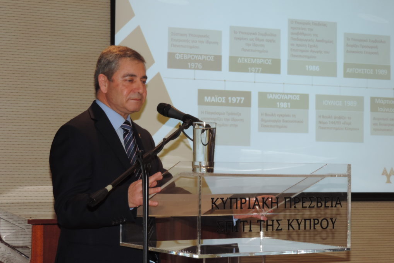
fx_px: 974
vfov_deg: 15.4
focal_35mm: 89
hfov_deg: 22.9
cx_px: 198
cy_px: 124
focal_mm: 15.1
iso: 220
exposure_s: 1/60
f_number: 4
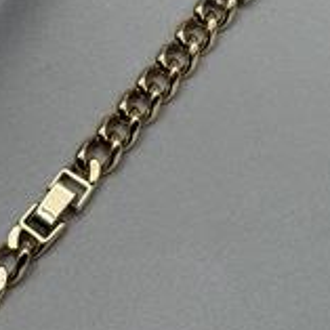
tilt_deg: -62.7
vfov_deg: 11.8
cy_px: -89
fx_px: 1553
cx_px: 277
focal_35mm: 144
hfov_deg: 12.1
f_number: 1.78
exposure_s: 1/1642
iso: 64
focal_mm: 6.76
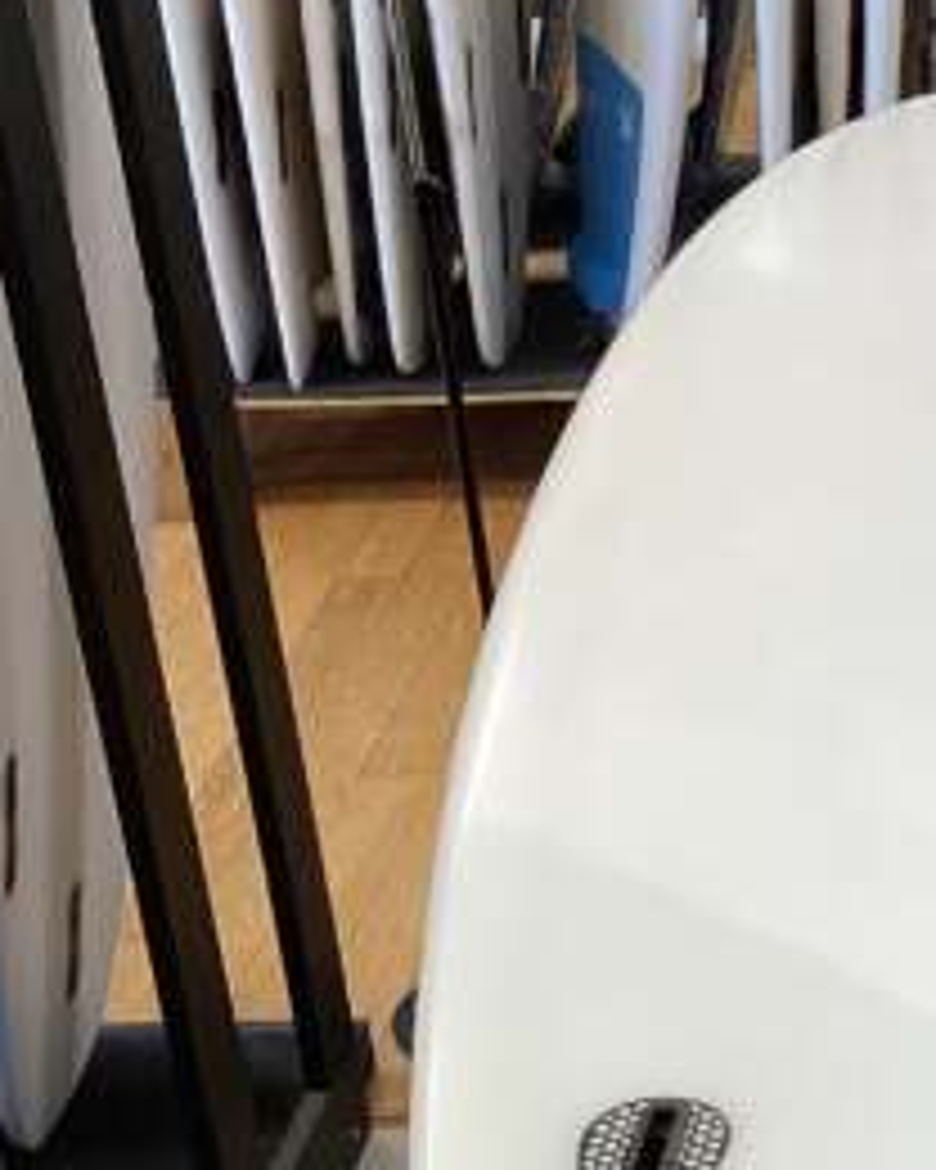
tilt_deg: -30.2
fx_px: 3220
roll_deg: -1.4
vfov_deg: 20.1
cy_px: 1098
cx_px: 1314
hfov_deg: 15.5
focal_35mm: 93
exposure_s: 1/100
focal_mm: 3.3
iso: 80
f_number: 2.4
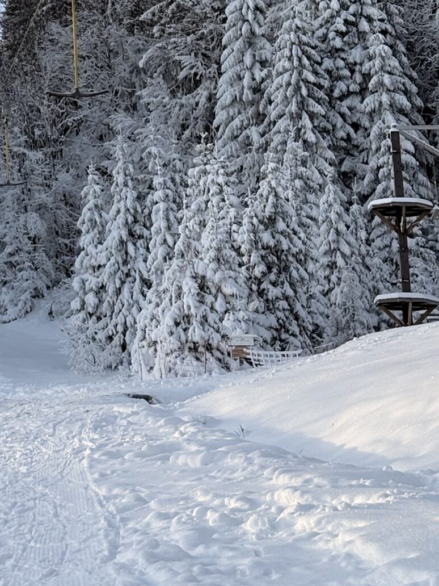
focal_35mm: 129
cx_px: -40
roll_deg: +0.5
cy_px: -116
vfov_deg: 14.8
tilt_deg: +22.2
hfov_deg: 11.3
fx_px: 2181
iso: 32
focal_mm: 5.96
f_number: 1.6
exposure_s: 1/1709
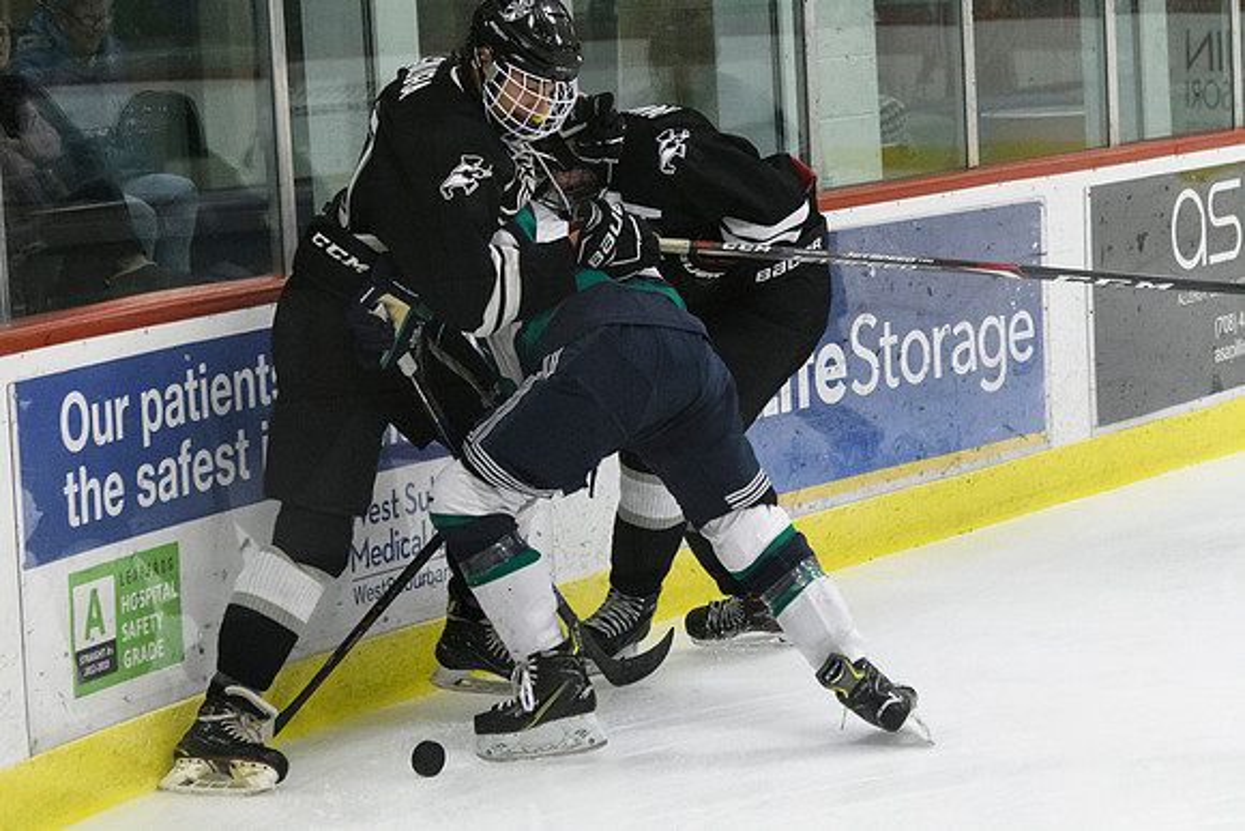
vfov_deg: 11.2
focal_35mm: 123
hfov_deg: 16.6
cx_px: 622
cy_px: 416
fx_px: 4255
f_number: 4
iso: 8000
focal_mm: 82
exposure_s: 1/1250
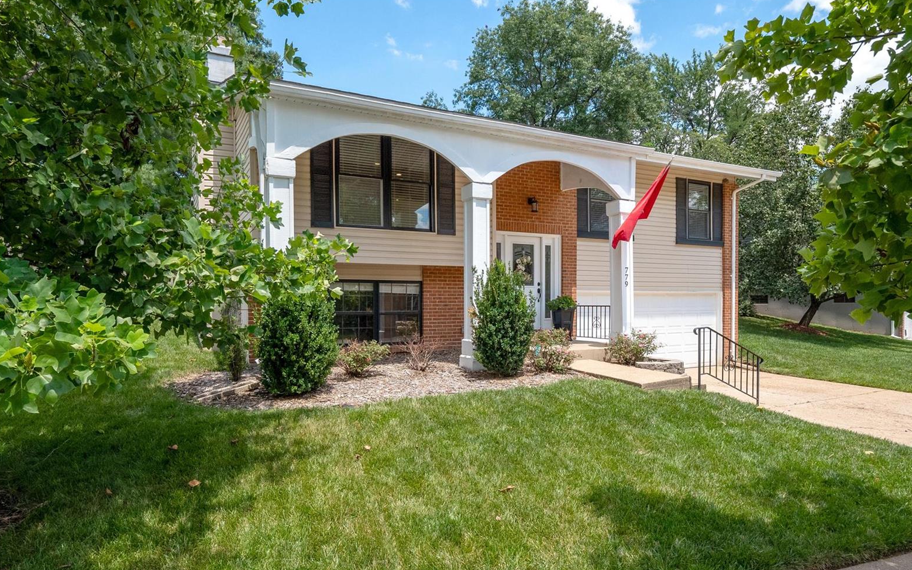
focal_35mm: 23
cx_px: 461
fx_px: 572
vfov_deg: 53.0
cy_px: 305
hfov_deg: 77.1
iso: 400
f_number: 6.3
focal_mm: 11
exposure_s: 1/800
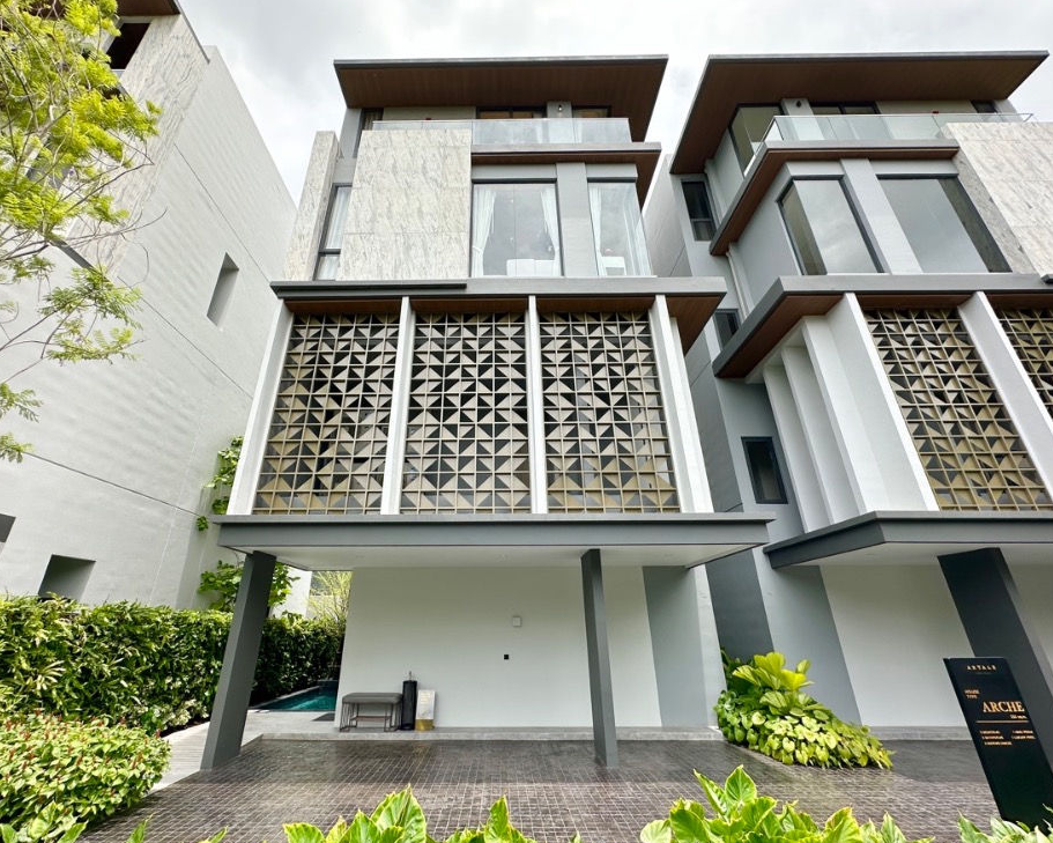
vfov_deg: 84.0
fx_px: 468
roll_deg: -0.2
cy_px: 422
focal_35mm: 15
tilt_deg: +24.3
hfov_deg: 96.7
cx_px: 499
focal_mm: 2.22
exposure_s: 1/1125
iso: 40
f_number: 2.2
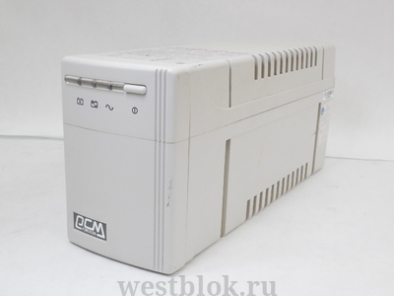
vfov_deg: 29.7
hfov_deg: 38.9
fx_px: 558
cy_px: 148
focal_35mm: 49
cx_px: 197
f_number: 4.8
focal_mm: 8.8
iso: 800
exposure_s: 1/125
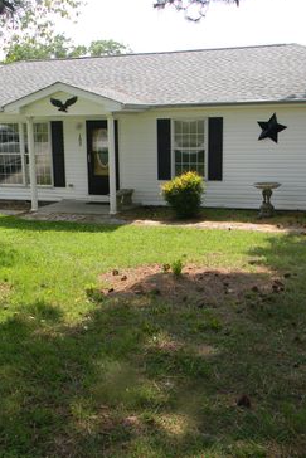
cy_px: 227
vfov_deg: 48.4
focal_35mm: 40
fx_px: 509
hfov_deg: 33.4
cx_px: 149
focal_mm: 5
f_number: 3.5
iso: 80
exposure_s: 1/360
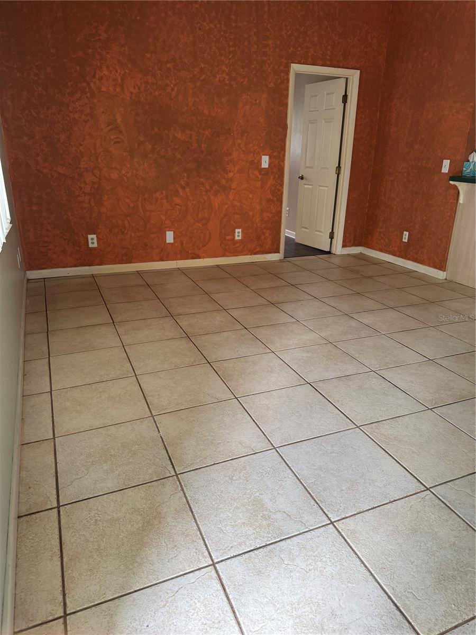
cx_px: 238
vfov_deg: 71.6
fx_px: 440
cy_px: 318
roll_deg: +0.0
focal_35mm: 24
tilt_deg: -20.2
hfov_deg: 56.8
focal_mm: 6.76
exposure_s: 1/98
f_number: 1.78
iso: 200
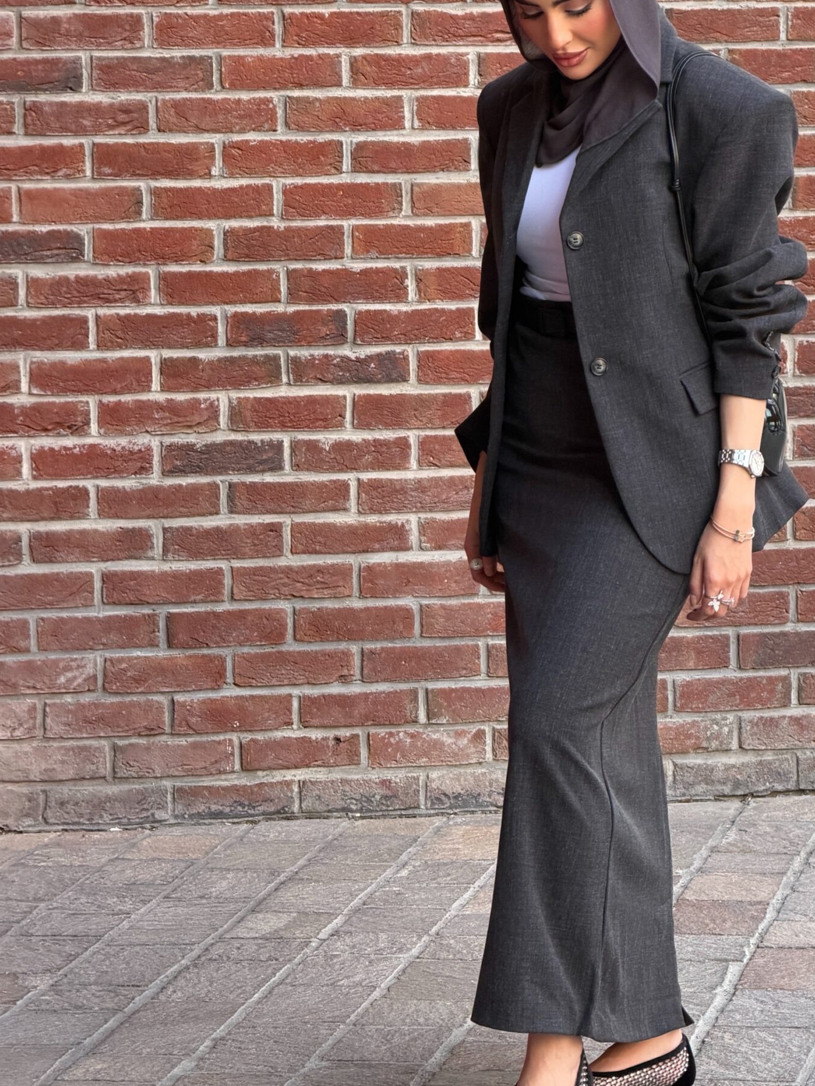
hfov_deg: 10.4
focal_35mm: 143
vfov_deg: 13.8
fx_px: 4488
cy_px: 439
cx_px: 570
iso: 200
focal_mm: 16.89
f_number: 2.8
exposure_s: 1/121
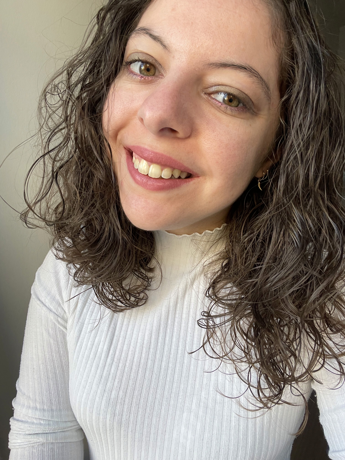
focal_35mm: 23
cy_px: 230
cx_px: 172
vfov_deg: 73.9
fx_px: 306
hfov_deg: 58.9
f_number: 2.2
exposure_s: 1/78
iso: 100
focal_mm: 2.71
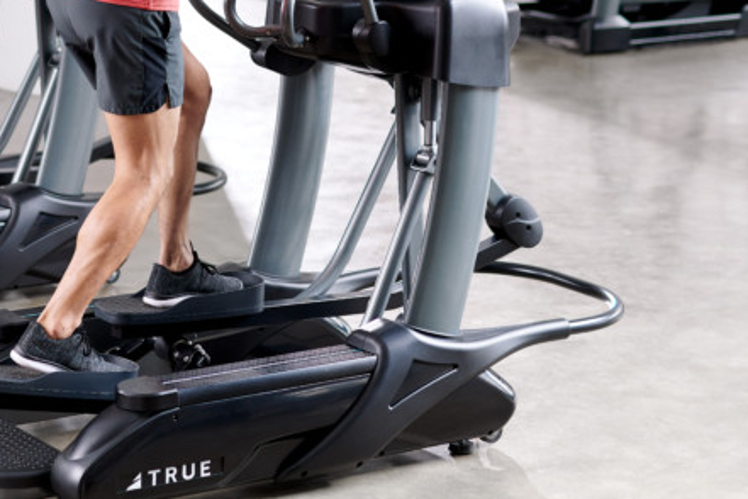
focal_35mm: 116
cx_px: 90
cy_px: 4
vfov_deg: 11.7
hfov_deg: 17.4
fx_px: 2410
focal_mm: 50
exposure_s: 1/250
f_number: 2.2
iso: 250
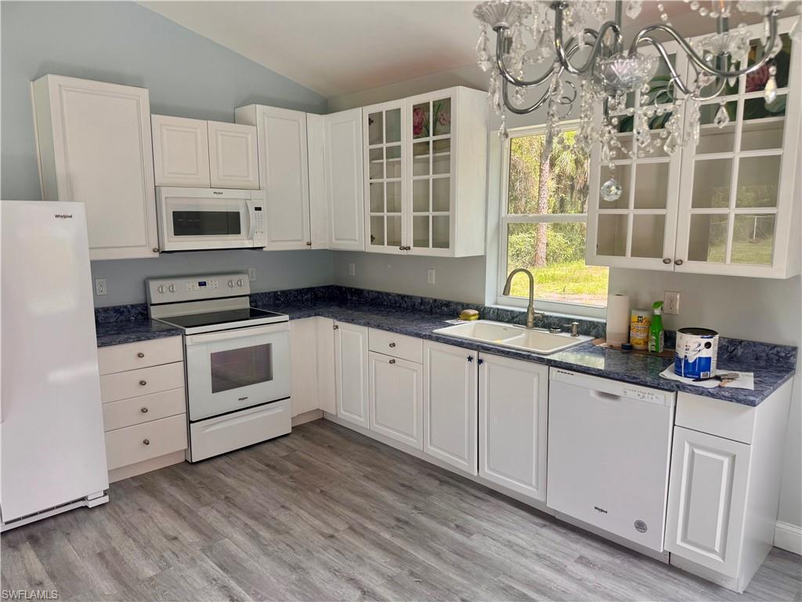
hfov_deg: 71.6
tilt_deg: -8.8
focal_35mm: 24
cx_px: 401
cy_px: 301
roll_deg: +0.2
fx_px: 556
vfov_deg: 56.8
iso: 64
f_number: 1.78
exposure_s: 1/184
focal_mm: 6.76
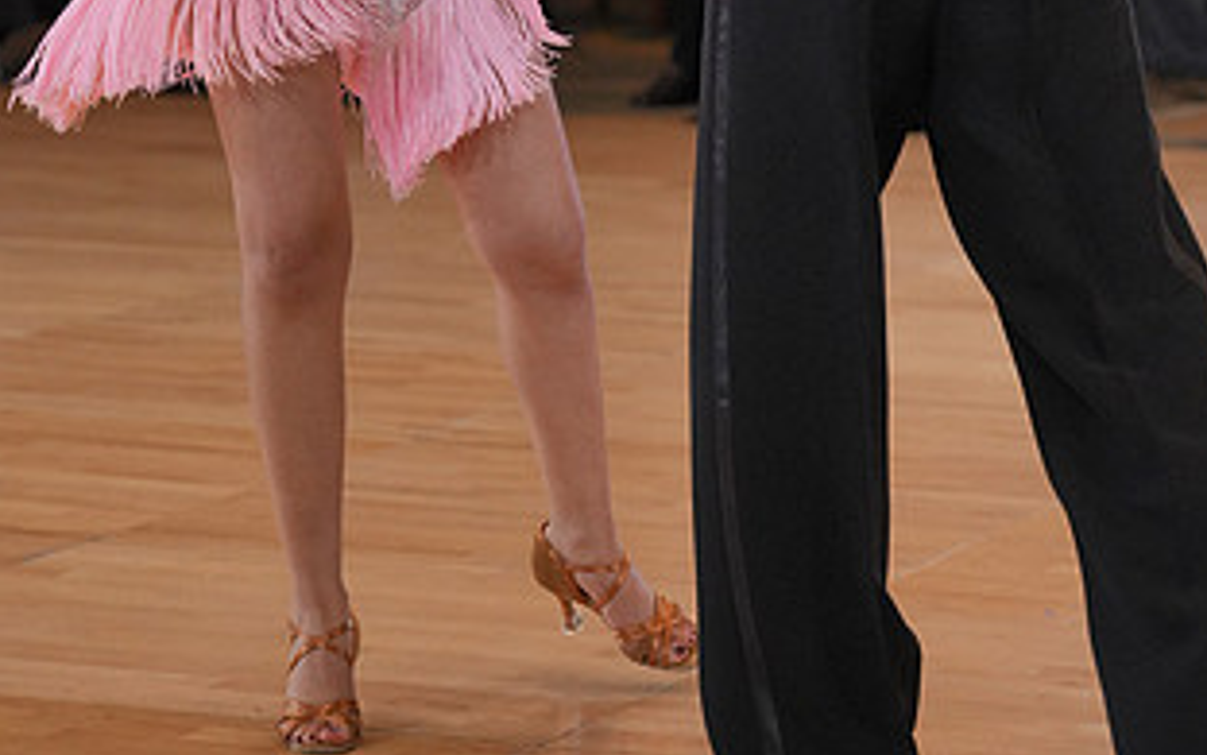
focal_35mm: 161
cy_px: -163
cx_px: 679
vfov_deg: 8.1
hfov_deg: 13.0
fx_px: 5296
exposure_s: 1/500
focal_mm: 85
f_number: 3.5
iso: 2000
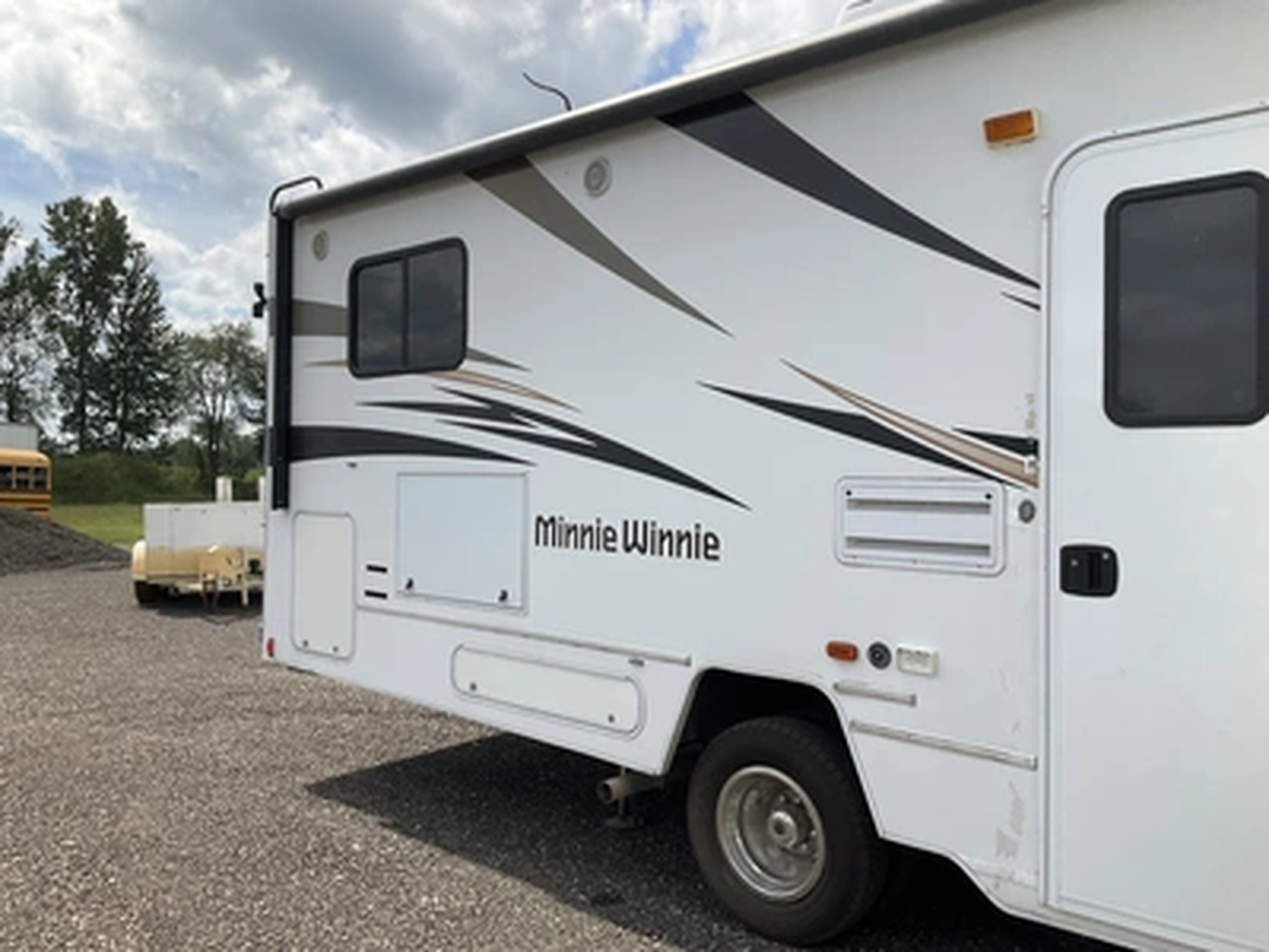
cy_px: 476
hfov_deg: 61.7
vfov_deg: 48.2
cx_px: 634
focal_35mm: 29
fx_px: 1063
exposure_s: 1/1984
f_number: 1.8
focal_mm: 3
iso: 25
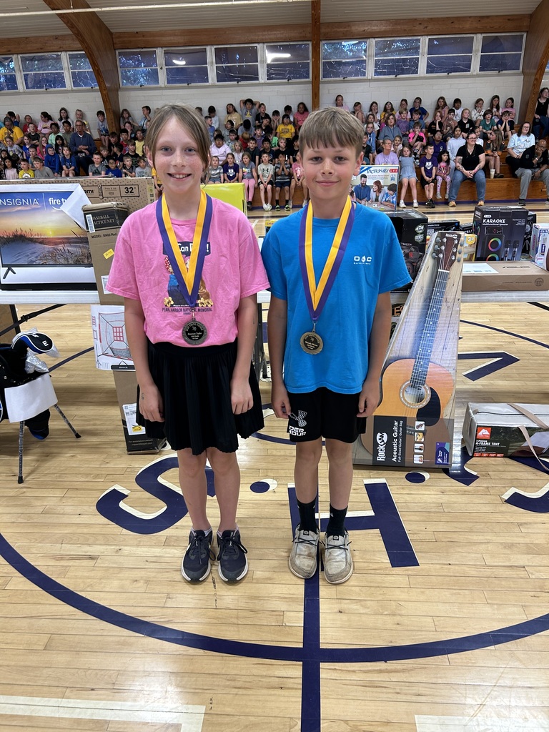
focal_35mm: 26
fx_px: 550
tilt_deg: -22.7
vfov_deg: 67.3
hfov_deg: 53.1
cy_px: 366
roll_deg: +2.2
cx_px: 274
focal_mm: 5.7
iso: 80
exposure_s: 1/60
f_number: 1.5
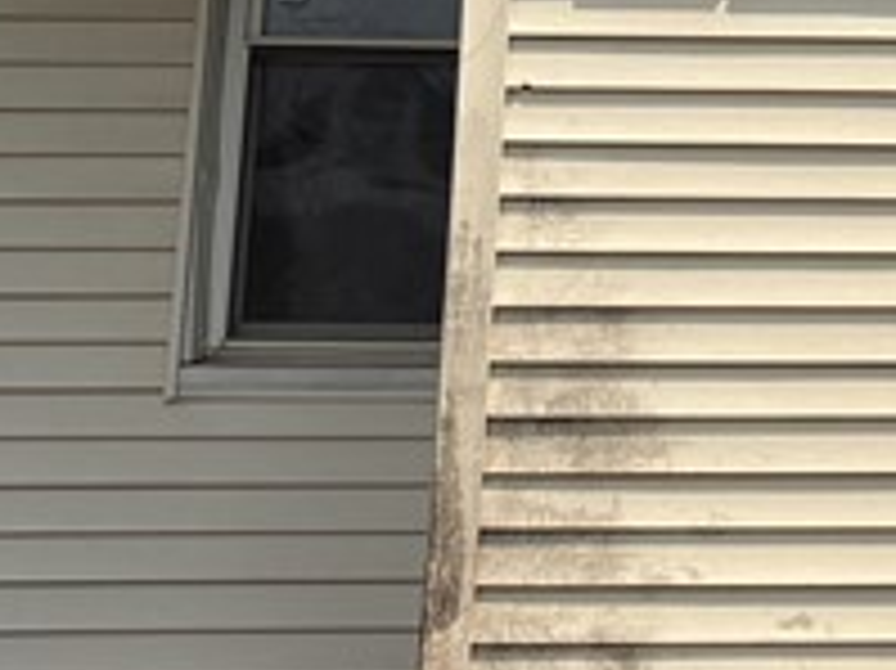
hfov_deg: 13.5
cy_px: -180
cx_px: 1490
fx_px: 3466
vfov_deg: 10.8
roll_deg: +0.5
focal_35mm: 134
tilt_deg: +12.1
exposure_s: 1/5814
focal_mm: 5.96
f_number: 1.6
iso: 50
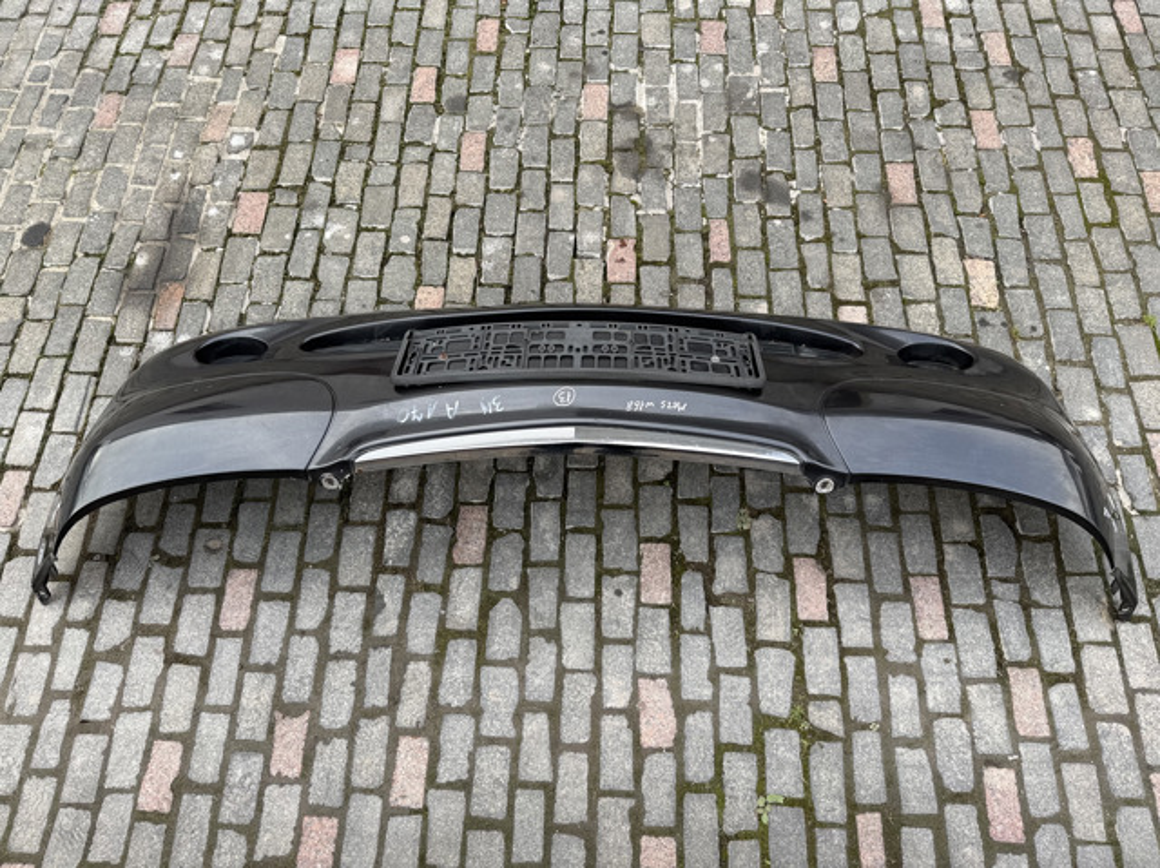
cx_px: 580
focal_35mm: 24
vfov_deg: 56.8
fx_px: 804
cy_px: 434
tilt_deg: -64.1
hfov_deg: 71.6
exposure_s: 1/379
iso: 80
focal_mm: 6.76
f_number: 1.78
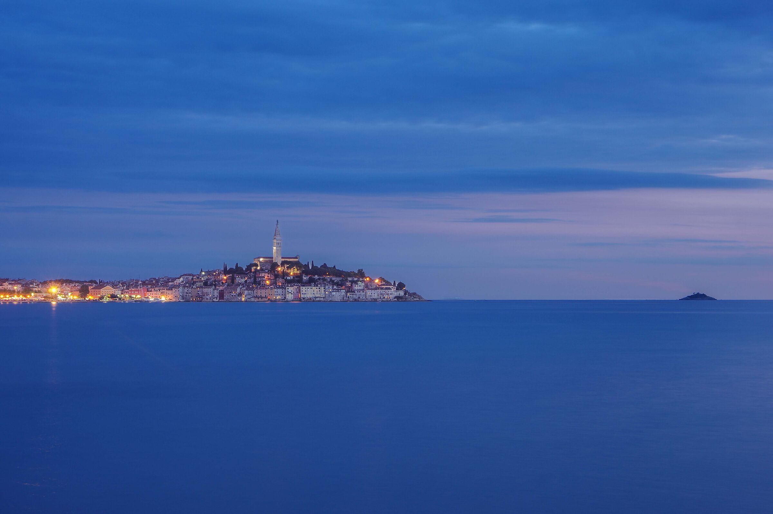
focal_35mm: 60
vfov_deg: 22.6
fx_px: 1287
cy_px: 257
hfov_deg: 33.4
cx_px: 386
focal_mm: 40
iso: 100
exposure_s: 10
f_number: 10
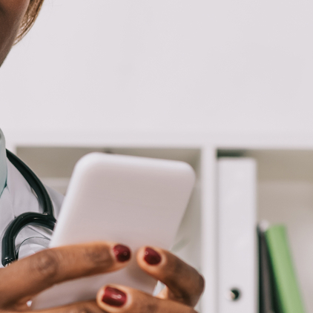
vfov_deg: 12.4
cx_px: -59
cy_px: 226
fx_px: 1442
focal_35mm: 141
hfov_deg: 12.1
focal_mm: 35
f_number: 3.5
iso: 400
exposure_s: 1/200
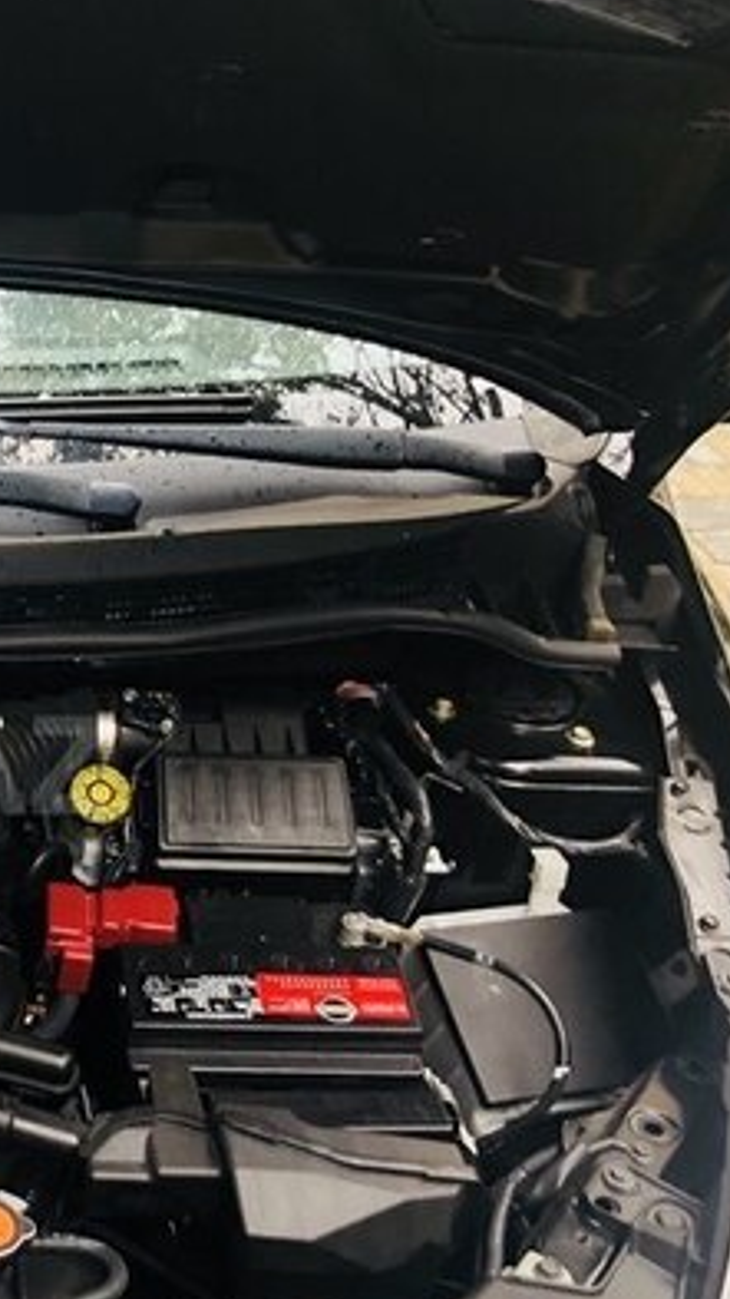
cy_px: 765
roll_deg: -0.9
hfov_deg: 20.6
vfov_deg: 39.0
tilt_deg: -37.6
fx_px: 1824
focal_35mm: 53
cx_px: -231
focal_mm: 3.99
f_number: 1.8
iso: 80
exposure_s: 1/100
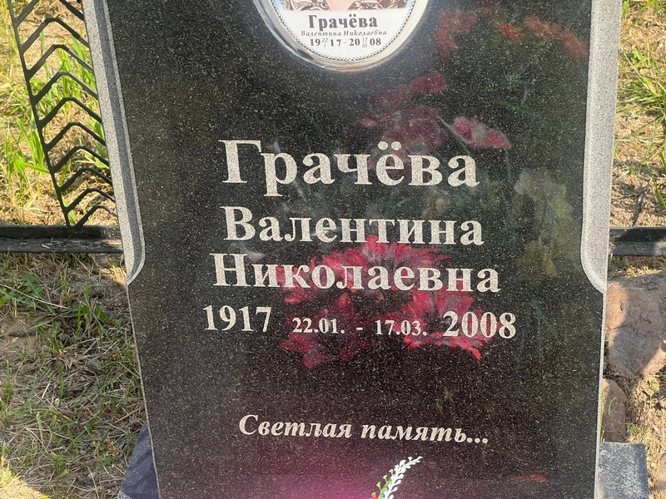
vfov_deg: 19.1
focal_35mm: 77
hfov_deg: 25.3
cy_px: 250
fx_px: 1481
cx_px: 333
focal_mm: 9
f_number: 2.8
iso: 32
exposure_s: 1/385
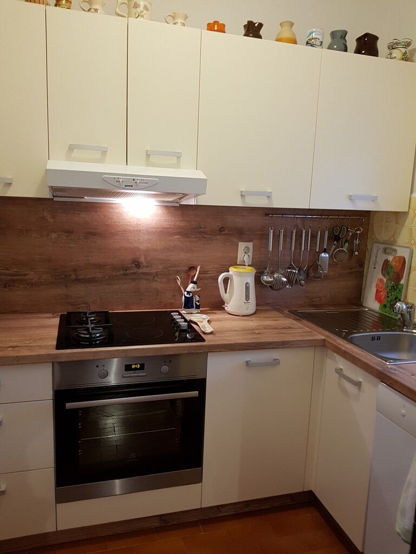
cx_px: 208
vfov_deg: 67.3
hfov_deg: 53.1
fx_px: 417
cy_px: 277
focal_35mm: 26
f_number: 1.7
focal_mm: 4.2
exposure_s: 1/25
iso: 160
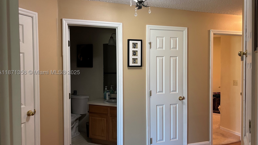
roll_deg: +0.1
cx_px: 129
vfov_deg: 40.2
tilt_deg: -1.1
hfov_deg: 66.1
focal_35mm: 29
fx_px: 198
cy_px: 73
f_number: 1.6
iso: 250
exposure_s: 1/60
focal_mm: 5.96
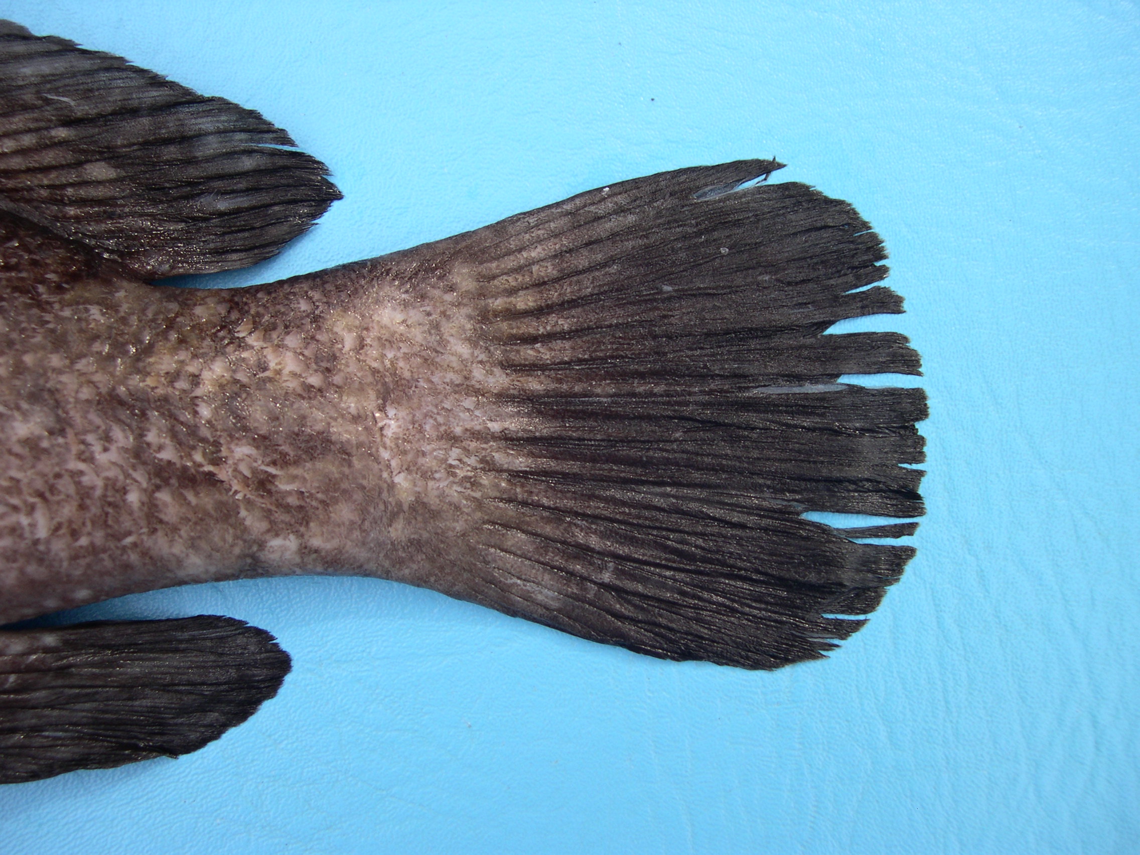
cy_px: 428
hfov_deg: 49.0
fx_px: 1251
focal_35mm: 38
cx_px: 570
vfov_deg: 37.7
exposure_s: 1/375
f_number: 2.8
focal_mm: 8
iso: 100
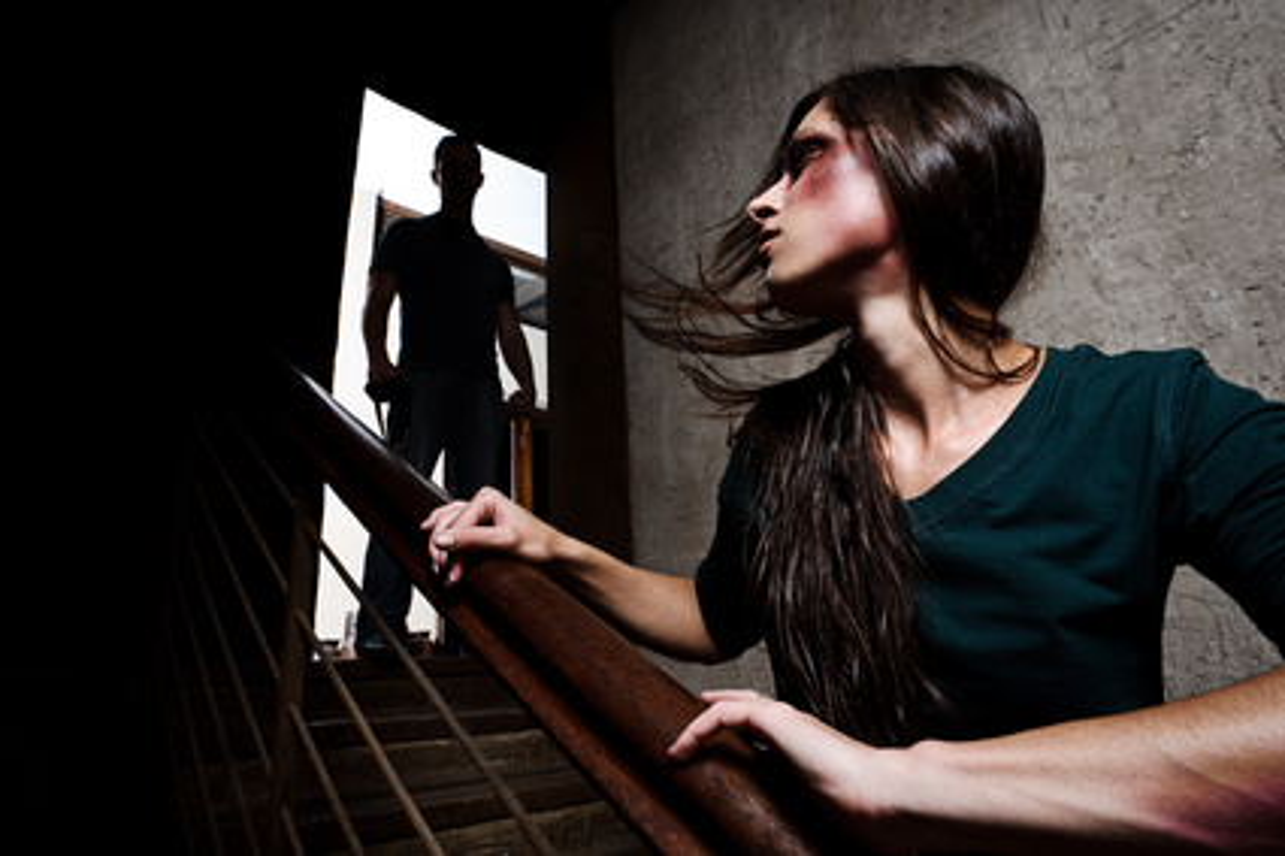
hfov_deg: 84.0
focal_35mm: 20
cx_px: 642
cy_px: 428
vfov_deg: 61.9
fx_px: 714
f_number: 14
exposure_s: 1/200
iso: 200
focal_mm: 20
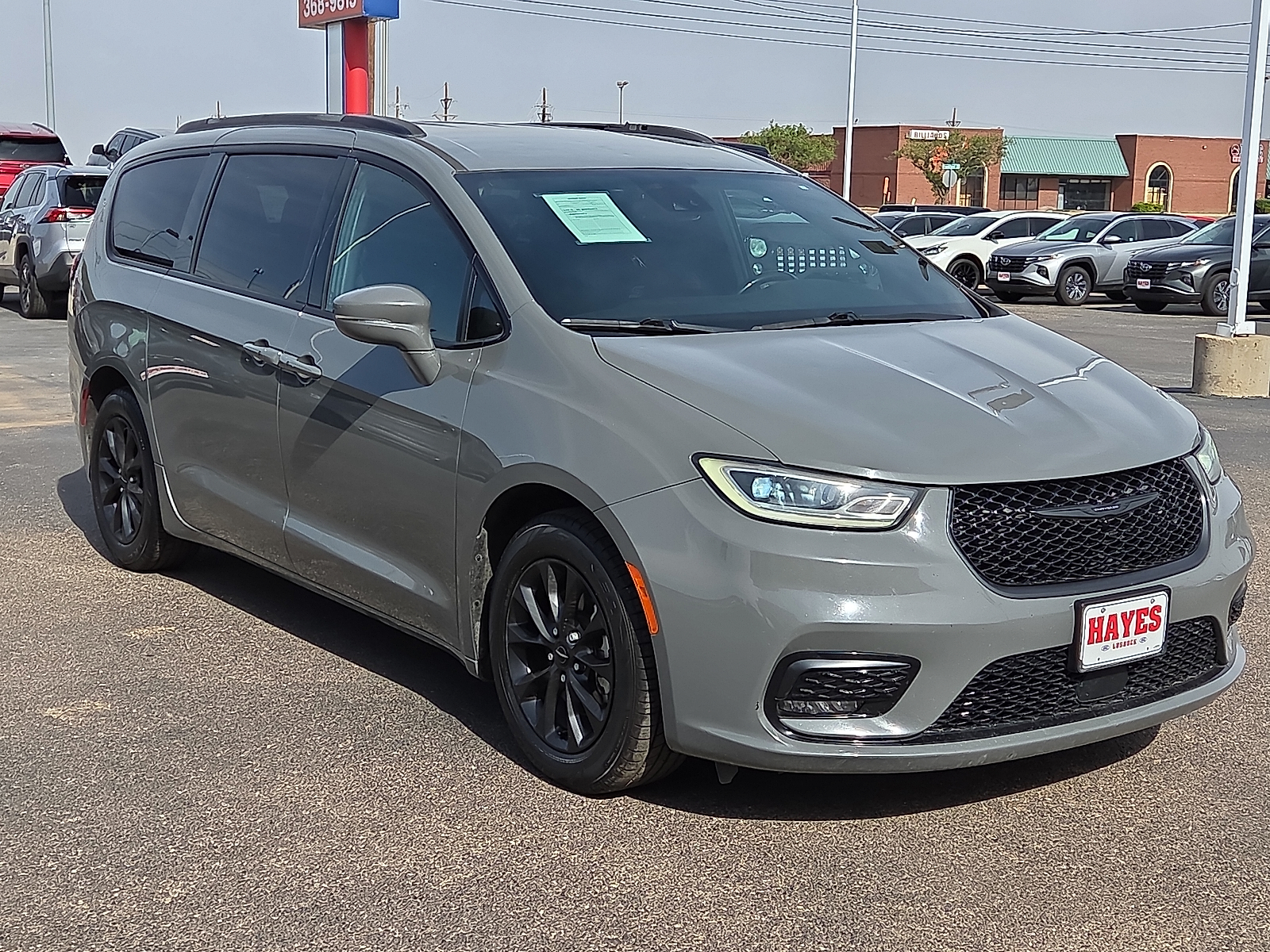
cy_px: 476
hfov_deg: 39.7
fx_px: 1761
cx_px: 635
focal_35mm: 48
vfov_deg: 30.3
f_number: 1.8
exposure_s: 1/1667
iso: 25
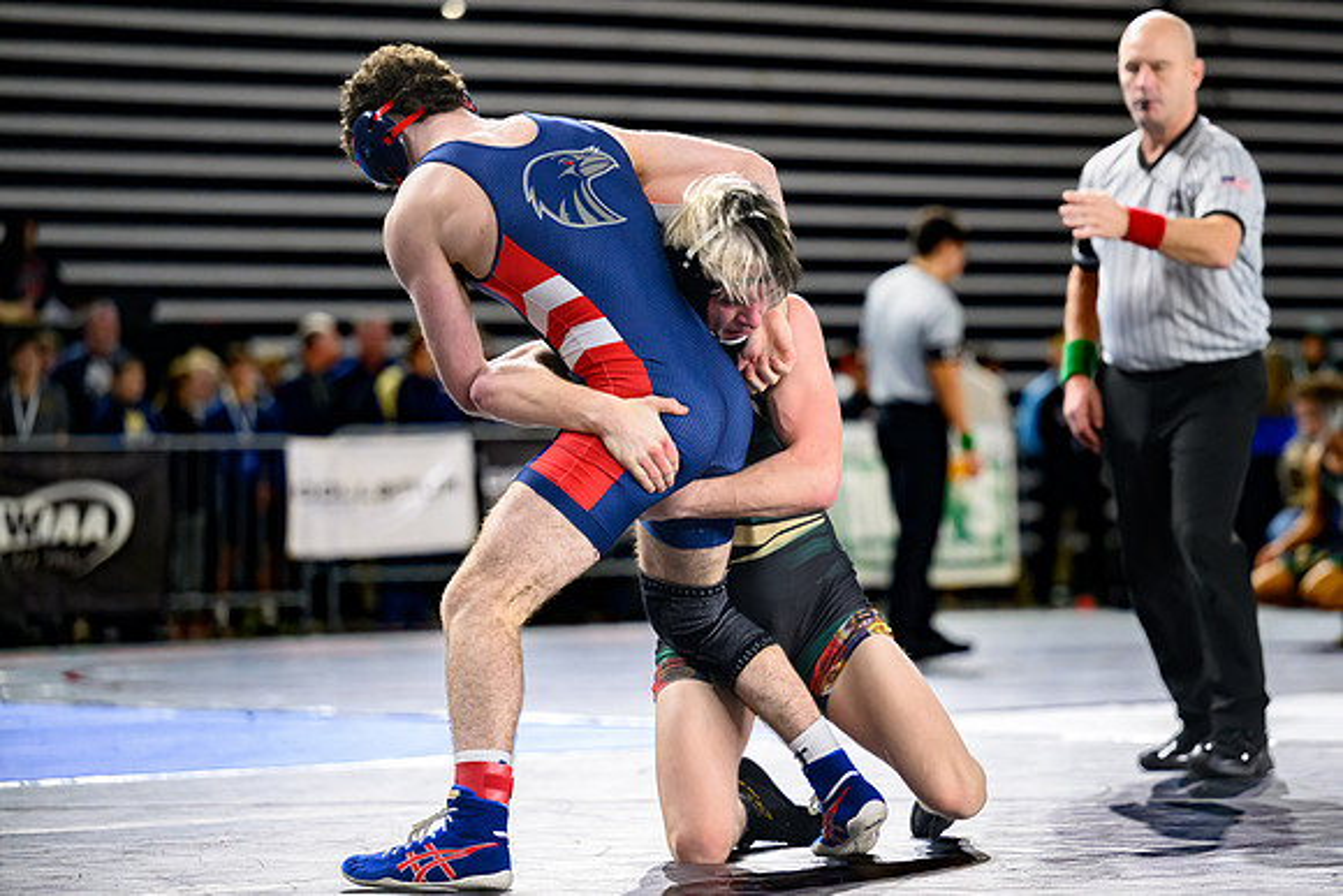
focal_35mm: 156
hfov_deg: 13.2
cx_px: 769
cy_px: 504
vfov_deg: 8.8
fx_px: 5811
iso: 3200
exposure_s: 1/800
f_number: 2.8
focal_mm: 135
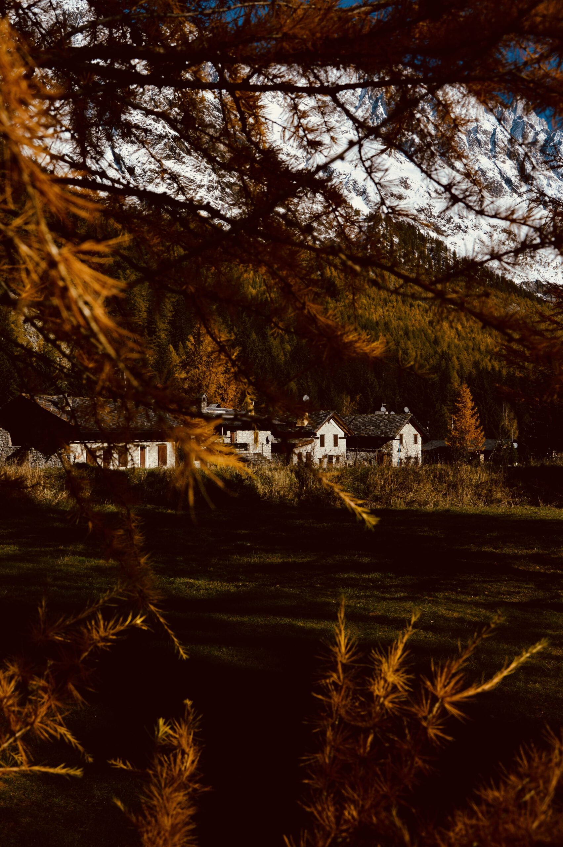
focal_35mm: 38
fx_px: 881
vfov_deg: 51.3
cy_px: 424
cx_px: 282
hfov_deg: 35.4
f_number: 10
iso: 100
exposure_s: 1/640
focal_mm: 25
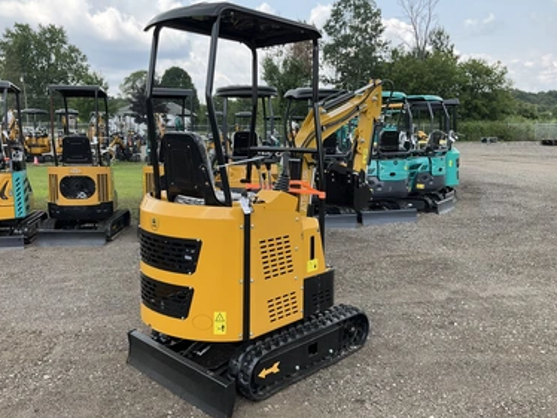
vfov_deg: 45.5
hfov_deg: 58.3
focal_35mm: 31
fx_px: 499
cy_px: 199
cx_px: 265
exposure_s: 1/425
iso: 25
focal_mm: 3
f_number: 1.8
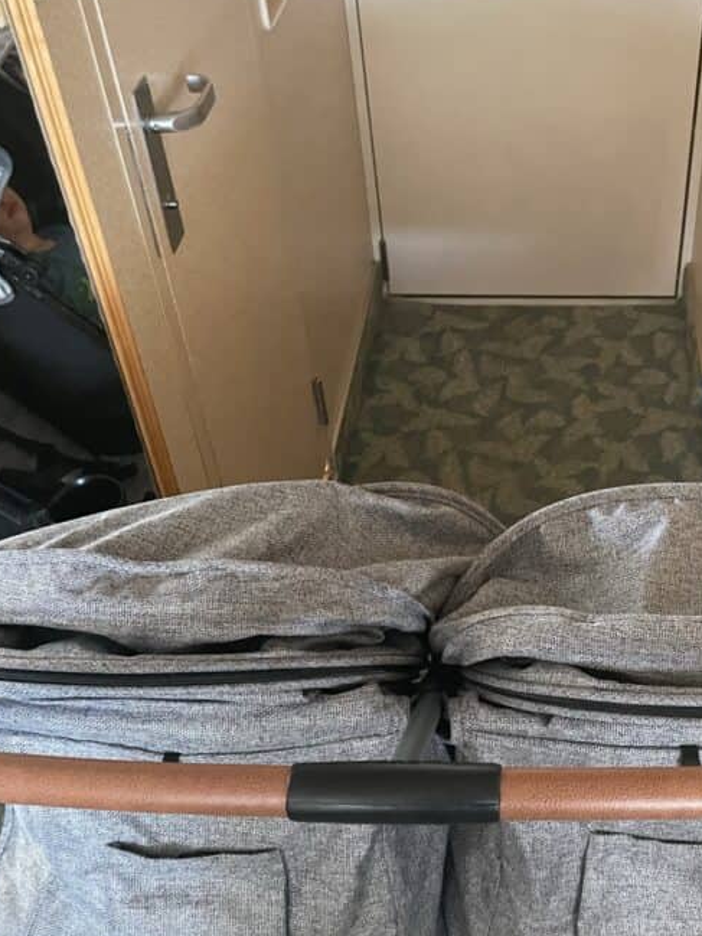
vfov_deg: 45.5
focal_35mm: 41
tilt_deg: -43.7
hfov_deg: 34.7
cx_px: 489
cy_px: 557
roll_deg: +1.6
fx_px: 1108
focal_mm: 4.2
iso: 500
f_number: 1.6
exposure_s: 1/60
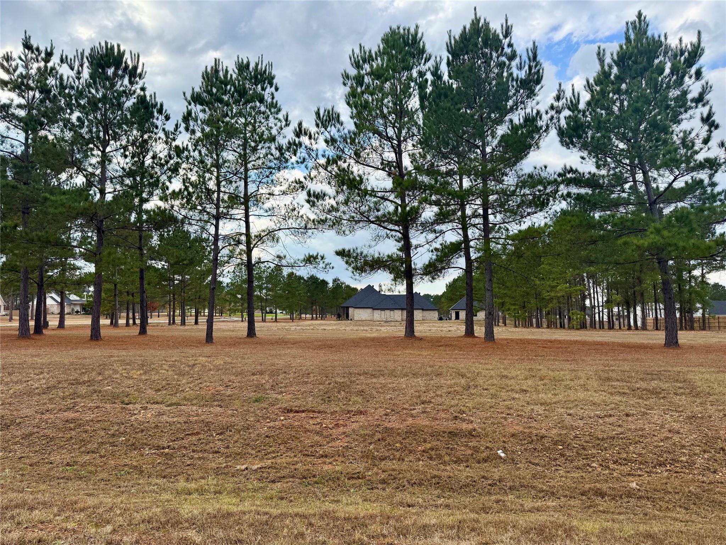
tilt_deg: +5.8
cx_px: 363
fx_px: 503
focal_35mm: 24
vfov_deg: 56.8
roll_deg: +0.7
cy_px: 272
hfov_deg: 71.6
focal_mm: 6.76
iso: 100
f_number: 1.78
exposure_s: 1/2169
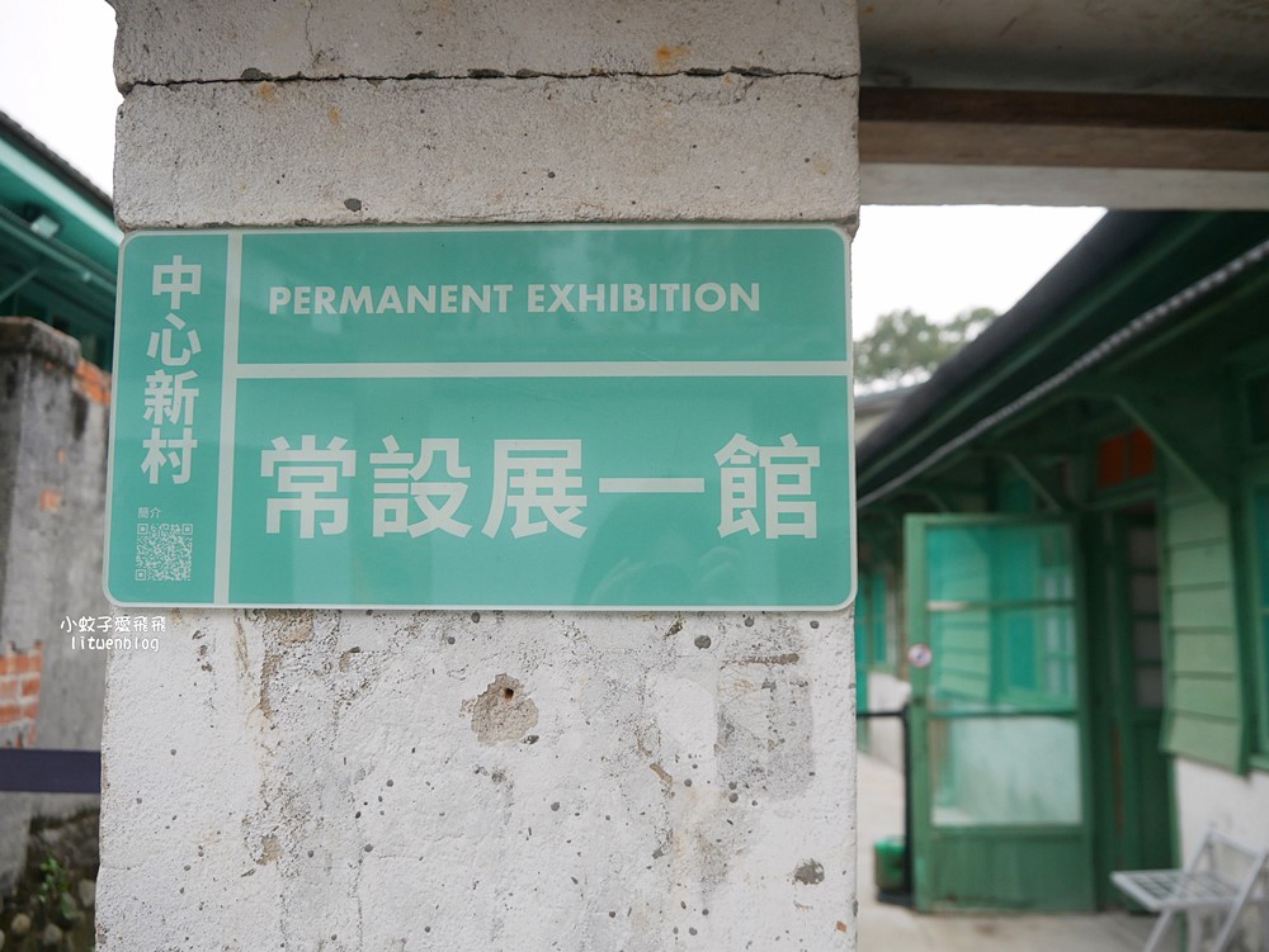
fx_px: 1027
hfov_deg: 63.4
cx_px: 634
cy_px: 476
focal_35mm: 28
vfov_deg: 49.8
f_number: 3.5
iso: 200
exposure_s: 1/400
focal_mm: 14
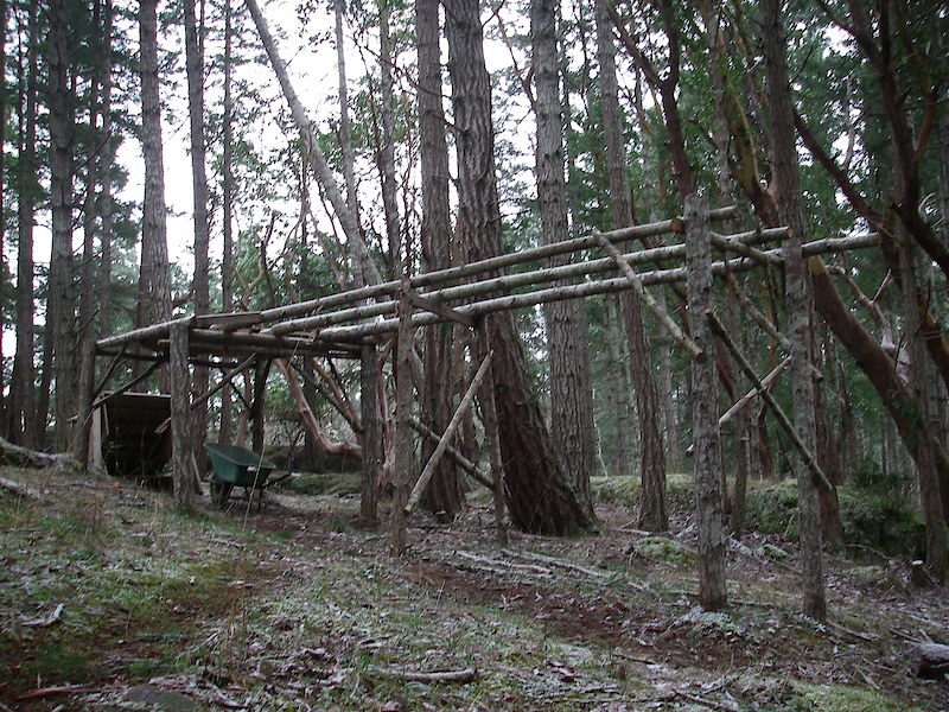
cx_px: 474
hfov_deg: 49.0
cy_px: 356
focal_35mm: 38
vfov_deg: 37.7
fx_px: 1042
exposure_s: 1/50
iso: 160
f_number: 3.3
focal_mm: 6.3
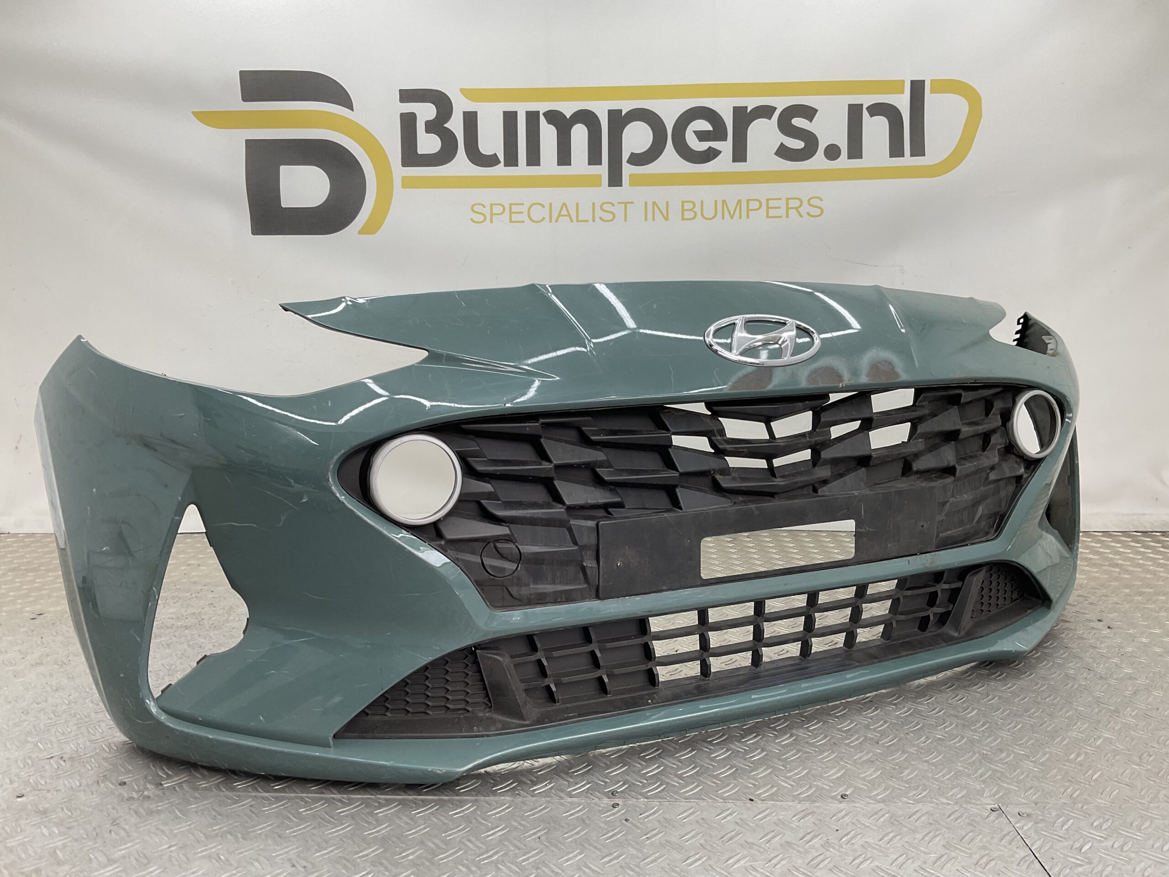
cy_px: 438
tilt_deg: -9.1
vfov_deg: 48.2
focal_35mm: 29
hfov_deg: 61.7
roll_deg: +0.0
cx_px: 584
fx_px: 979
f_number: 1.8
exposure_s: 1/100
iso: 20
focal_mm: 3
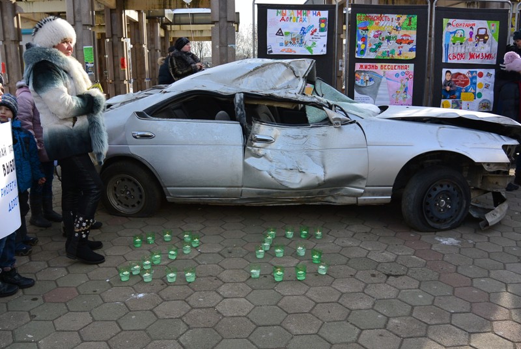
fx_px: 420
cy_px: 174
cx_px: 260
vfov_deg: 45.1
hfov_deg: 63.6
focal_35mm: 29
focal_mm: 11
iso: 100
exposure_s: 1/400
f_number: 4.5
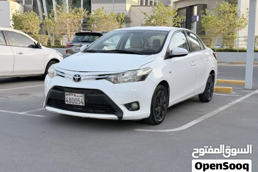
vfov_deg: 26.5
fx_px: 366
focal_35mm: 51
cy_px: 85
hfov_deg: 38.9
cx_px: 130
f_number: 1.78
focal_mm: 6.76
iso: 64
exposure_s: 1/2146
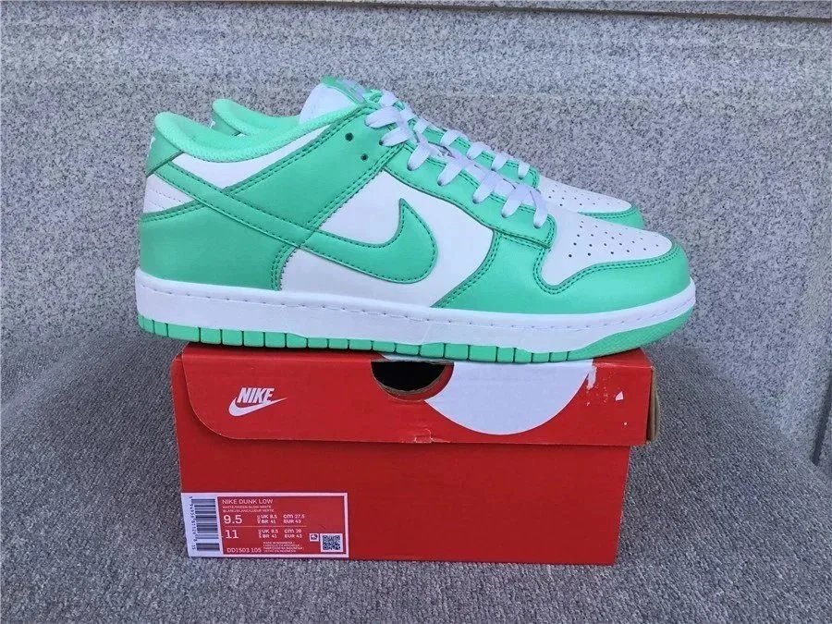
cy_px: 312
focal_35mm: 31
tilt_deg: -19.6
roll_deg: -1.7
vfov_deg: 45.4
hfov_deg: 58.4
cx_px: 416
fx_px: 745
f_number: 2.4
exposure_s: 1/443
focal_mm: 3.3
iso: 25
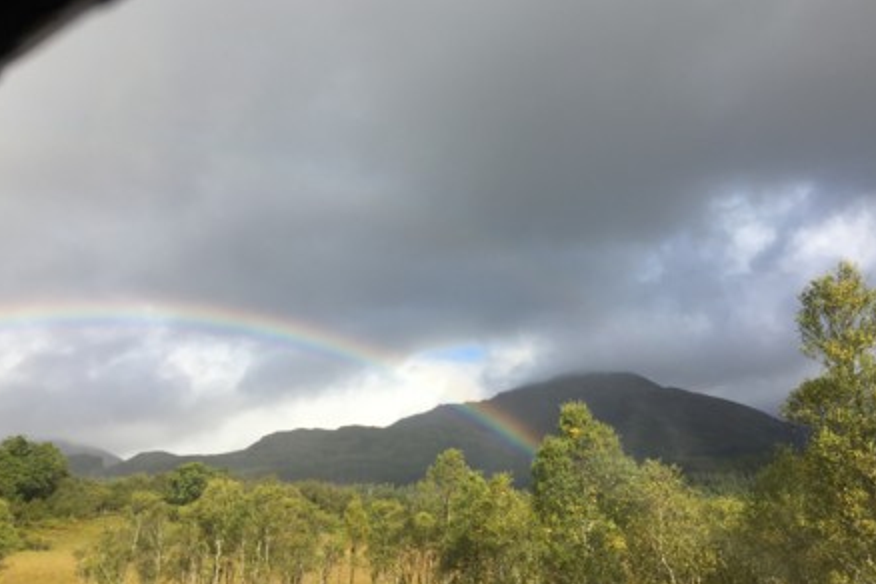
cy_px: 288
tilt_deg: +18.4
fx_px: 754
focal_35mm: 31
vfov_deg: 42.3
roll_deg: +0.8
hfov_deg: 60.3
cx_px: 438
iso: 32
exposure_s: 1/1319
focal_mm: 4.15
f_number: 2.2
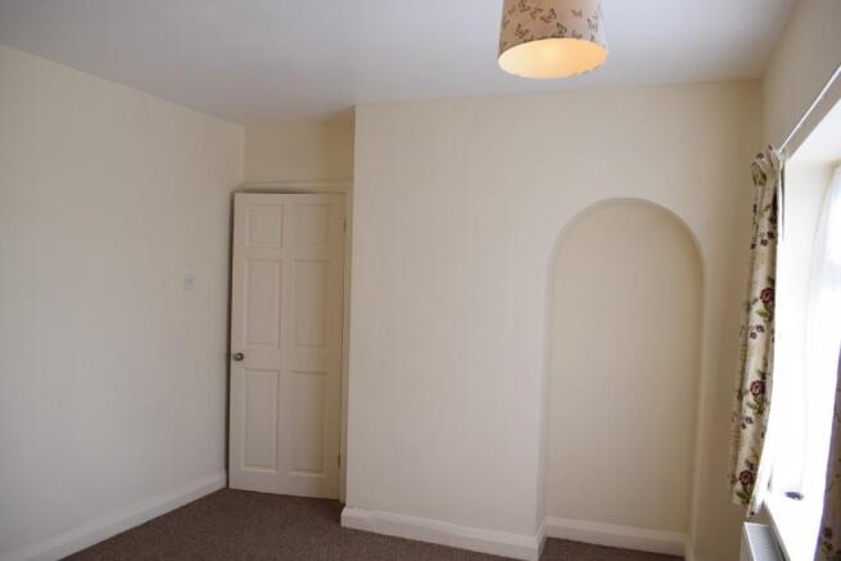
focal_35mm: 27
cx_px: 420
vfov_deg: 48.0
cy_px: 280
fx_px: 631
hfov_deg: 67.4
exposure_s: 1/200
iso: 400
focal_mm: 18
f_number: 7.1
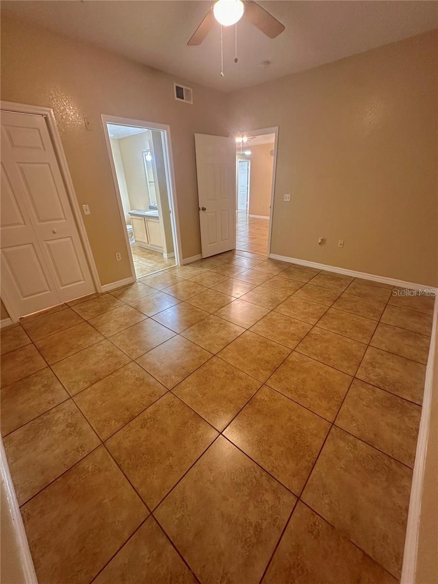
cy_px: 292
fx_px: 236
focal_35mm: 14
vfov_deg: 102.1
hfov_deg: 85.7
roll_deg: +1.6
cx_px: 219
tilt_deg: -25.6
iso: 640
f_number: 2.2
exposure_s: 1/60
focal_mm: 2.22
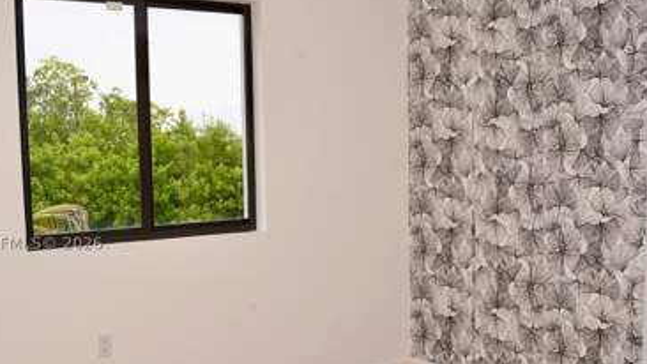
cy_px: 241
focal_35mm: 48
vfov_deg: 24.8
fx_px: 824
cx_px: 299
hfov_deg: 42.9
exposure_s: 1/125
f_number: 8
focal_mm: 35
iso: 500
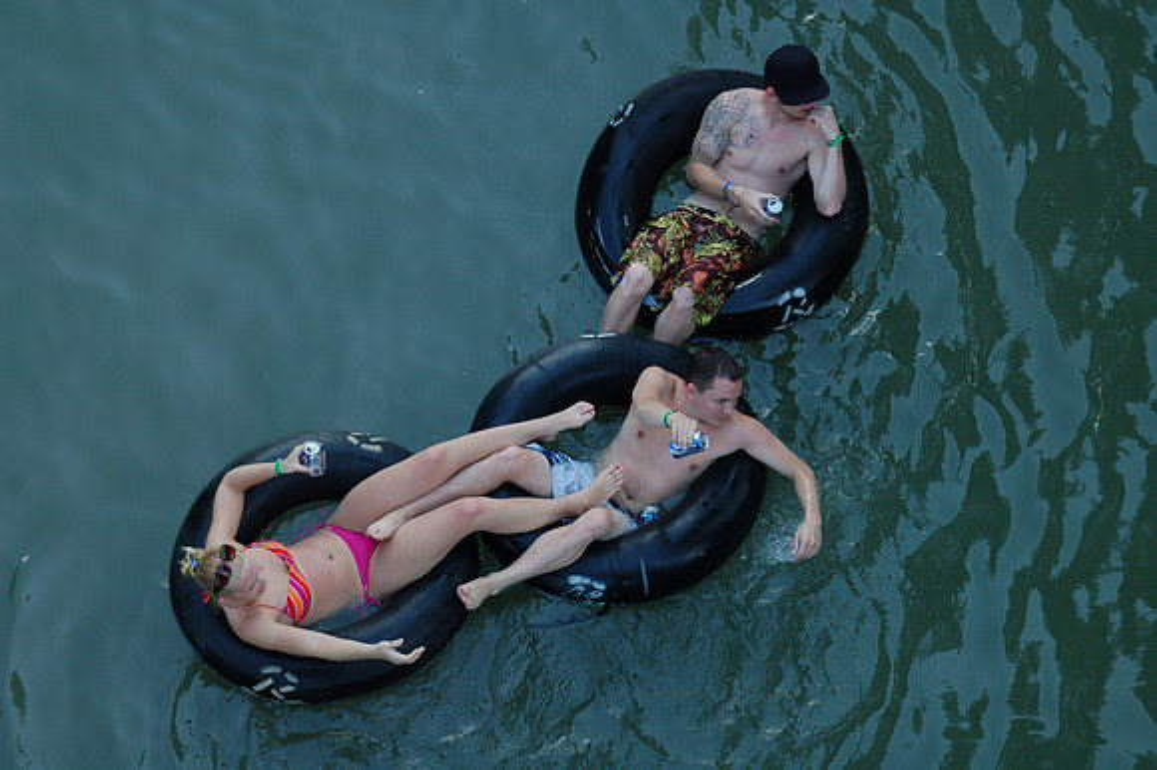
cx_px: 578
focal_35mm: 123
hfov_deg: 16.7
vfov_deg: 11.1
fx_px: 3951
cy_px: 385
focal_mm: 82
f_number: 5.3
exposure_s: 1/200
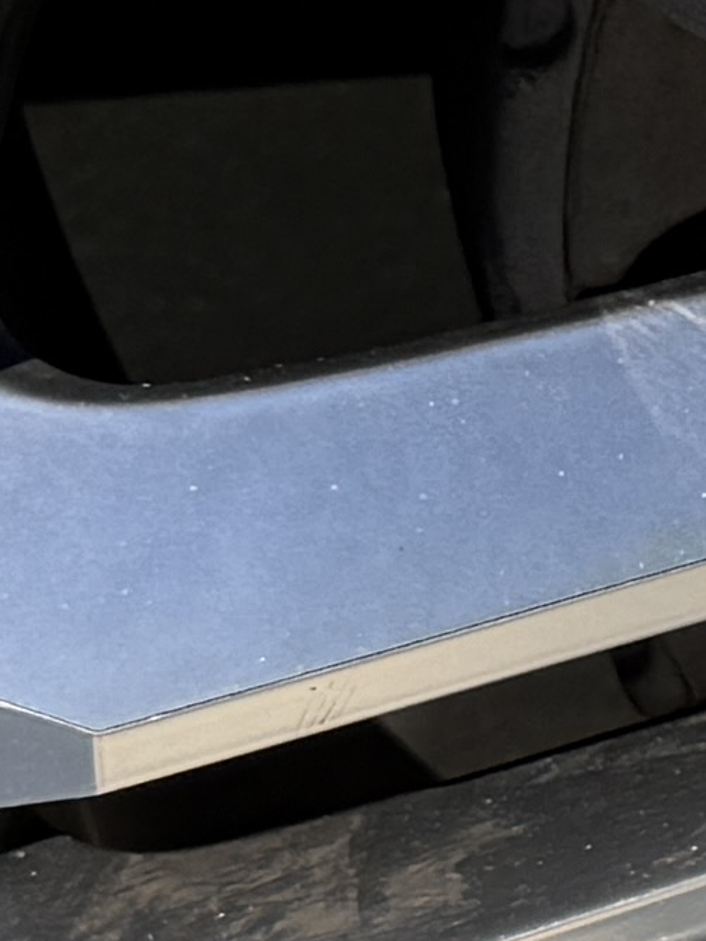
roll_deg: -4.0
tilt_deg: -35.5
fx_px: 5547
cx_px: 1817
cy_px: 433
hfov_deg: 6.8
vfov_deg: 9.7
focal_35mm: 204
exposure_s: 1/1337
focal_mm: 6.76
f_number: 1.78
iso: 100
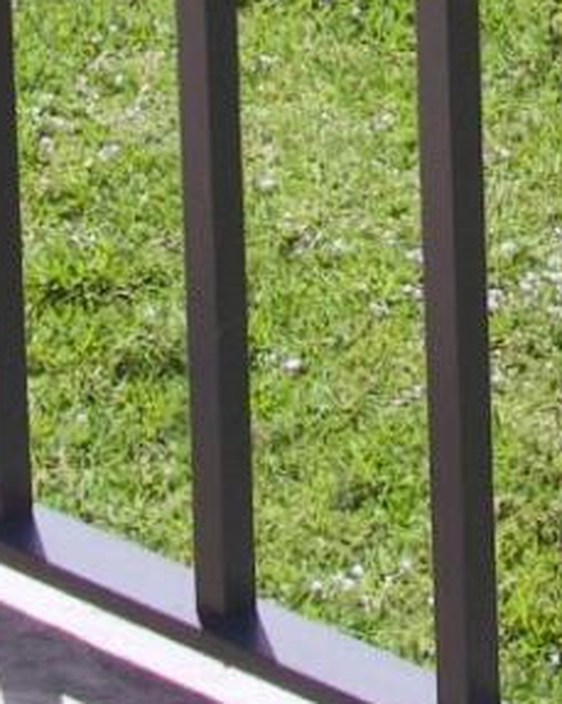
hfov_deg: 5.2
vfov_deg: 6.1
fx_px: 6122
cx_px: 793
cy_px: -1420
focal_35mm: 294
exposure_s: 1/800
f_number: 5
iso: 200
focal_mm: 14
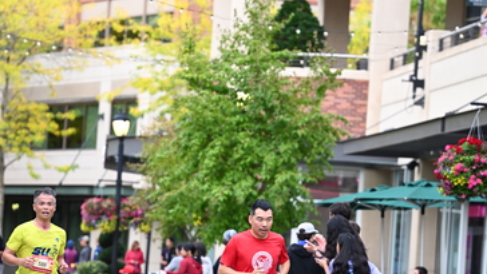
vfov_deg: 7.0
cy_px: 202
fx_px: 2248
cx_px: 243
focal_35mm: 174
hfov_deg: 12.4
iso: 1000
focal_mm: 110
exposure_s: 1/1600
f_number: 2.8
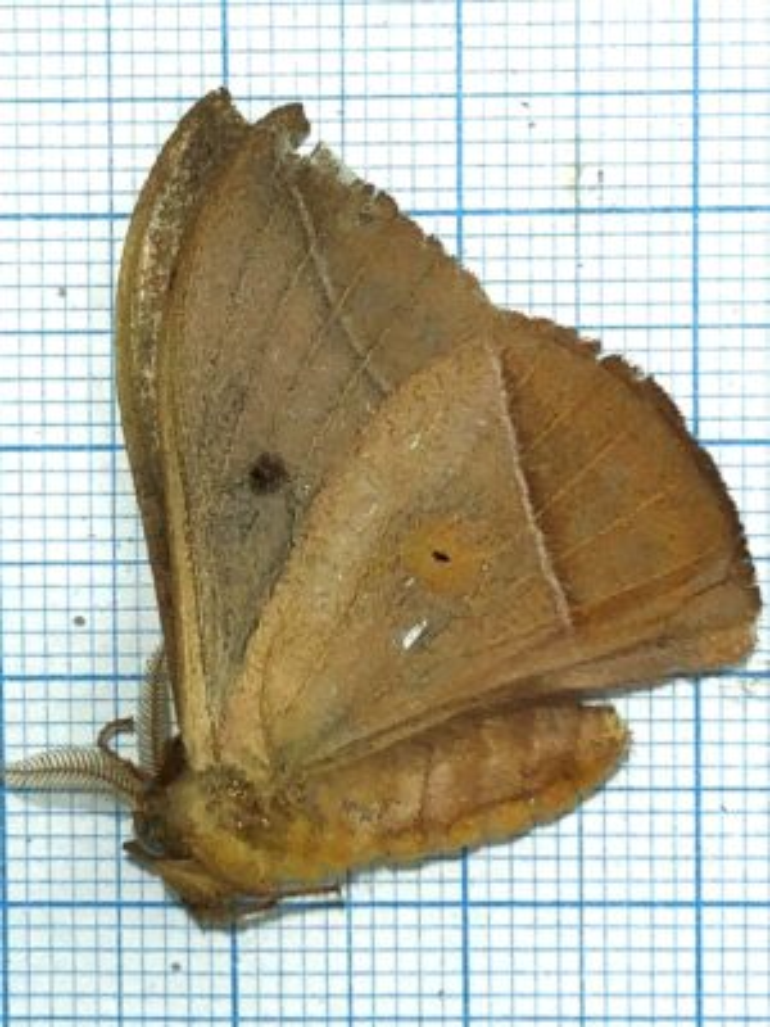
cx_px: 385
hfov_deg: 49.7
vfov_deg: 63.4
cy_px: 514
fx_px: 830
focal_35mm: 28
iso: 20
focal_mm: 3.99
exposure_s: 1/827
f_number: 1.8
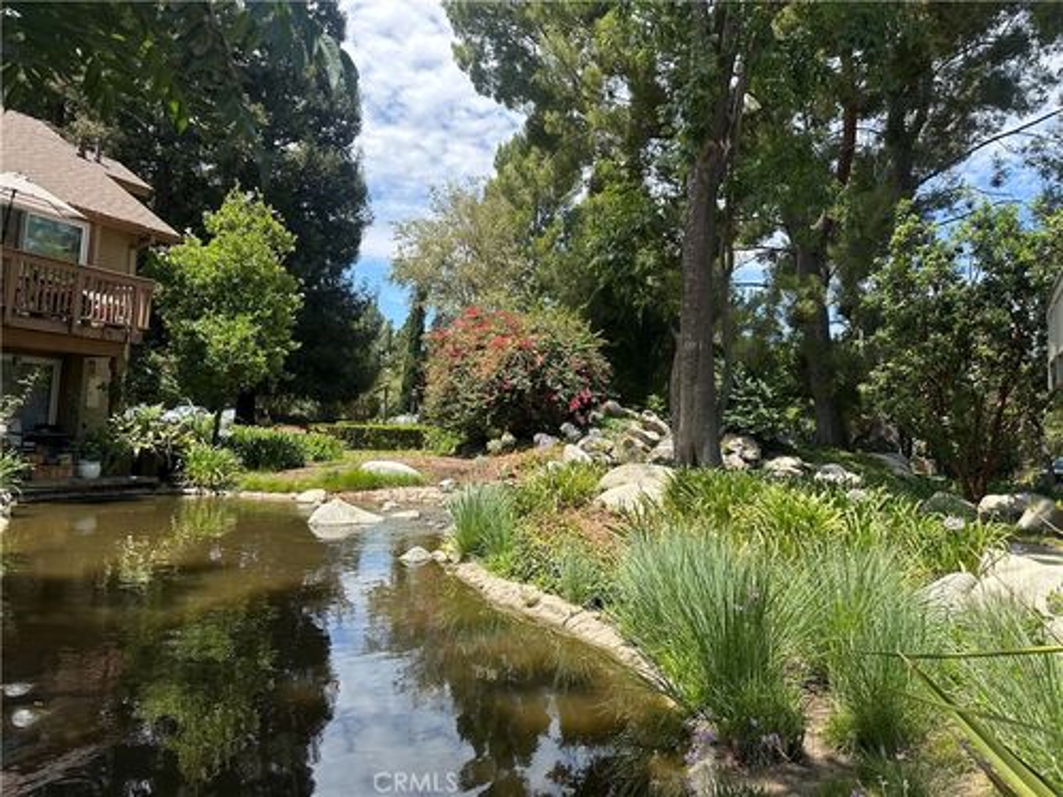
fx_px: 737
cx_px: 532
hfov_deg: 71.6
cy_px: 398
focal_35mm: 24
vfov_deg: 56.8
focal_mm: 6.86
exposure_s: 1/1812
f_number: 1.78
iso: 80
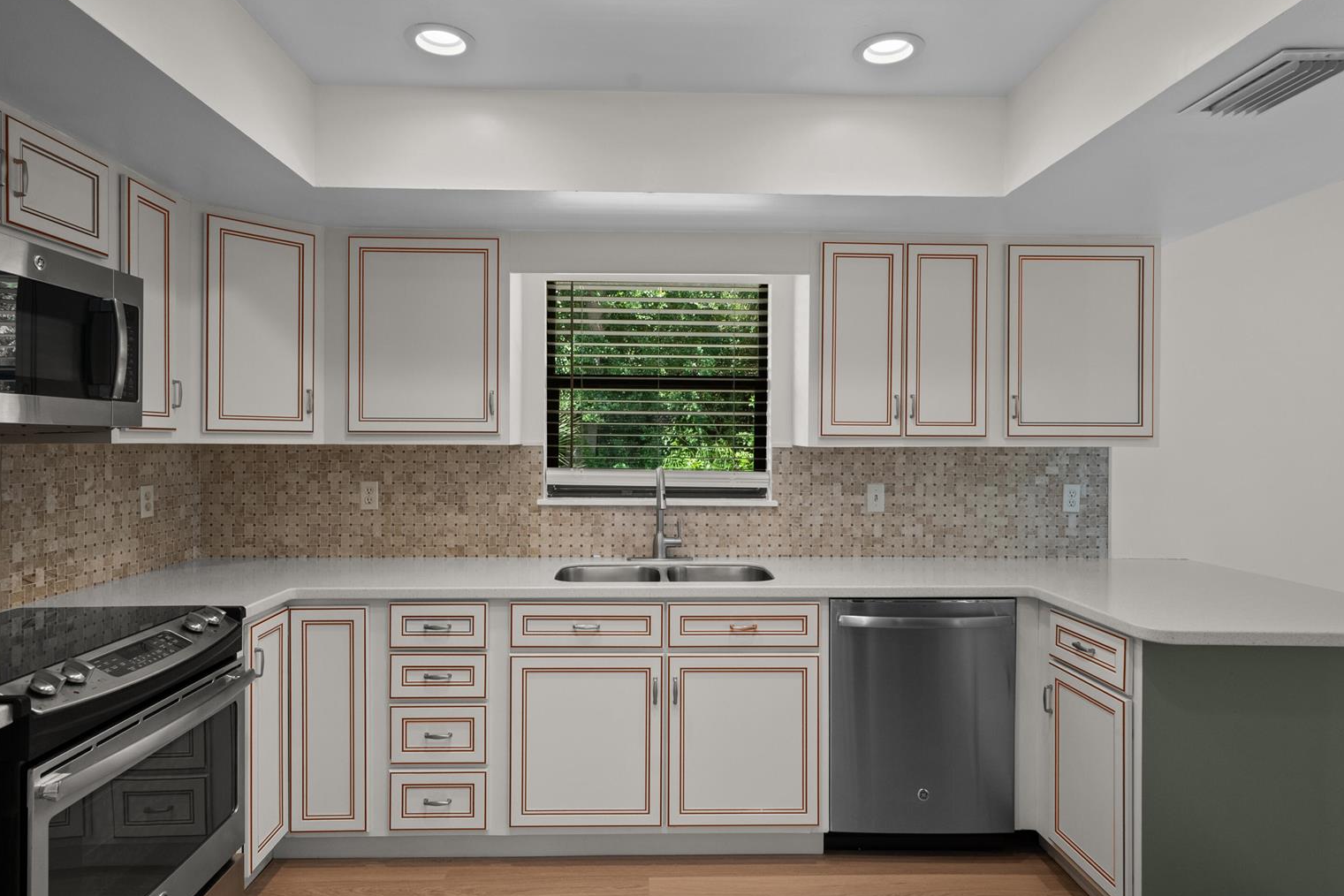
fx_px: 747
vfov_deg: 61.9
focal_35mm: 20
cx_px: 659
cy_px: 444
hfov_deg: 84.0
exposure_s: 1/5
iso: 2000
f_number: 8
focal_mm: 19
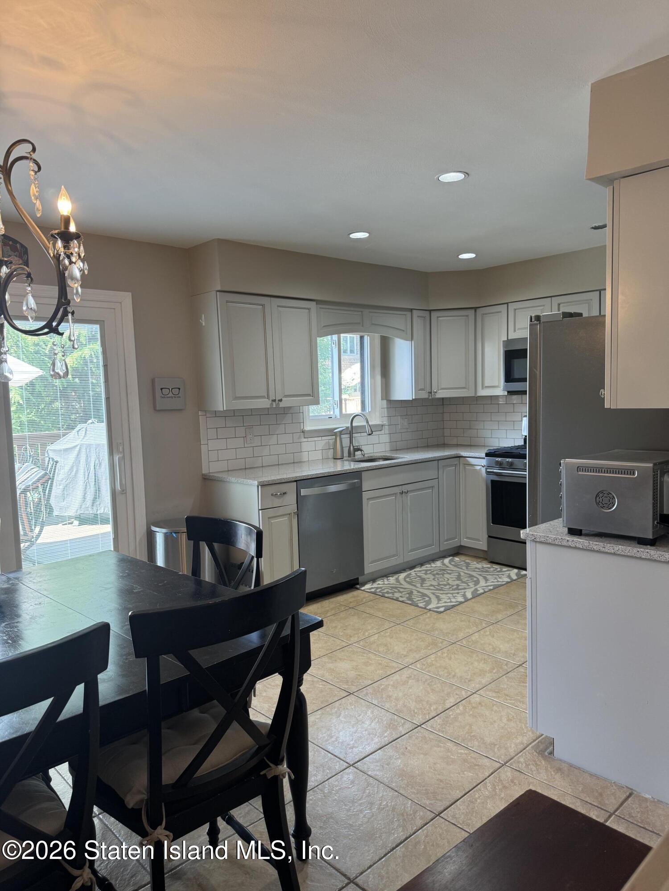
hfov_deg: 56.8
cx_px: 334
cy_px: 446
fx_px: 618
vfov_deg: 71.6
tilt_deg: -5.0
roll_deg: +2.6
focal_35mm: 24
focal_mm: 6.76
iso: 125
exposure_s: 1/60
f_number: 1.78
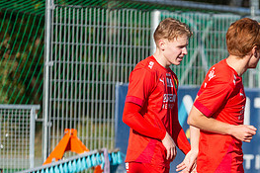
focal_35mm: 331
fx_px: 2389
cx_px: 238
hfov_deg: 6.2
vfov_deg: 4.1
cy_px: 144
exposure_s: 1/1600
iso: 100
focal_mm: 150
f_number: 3.2
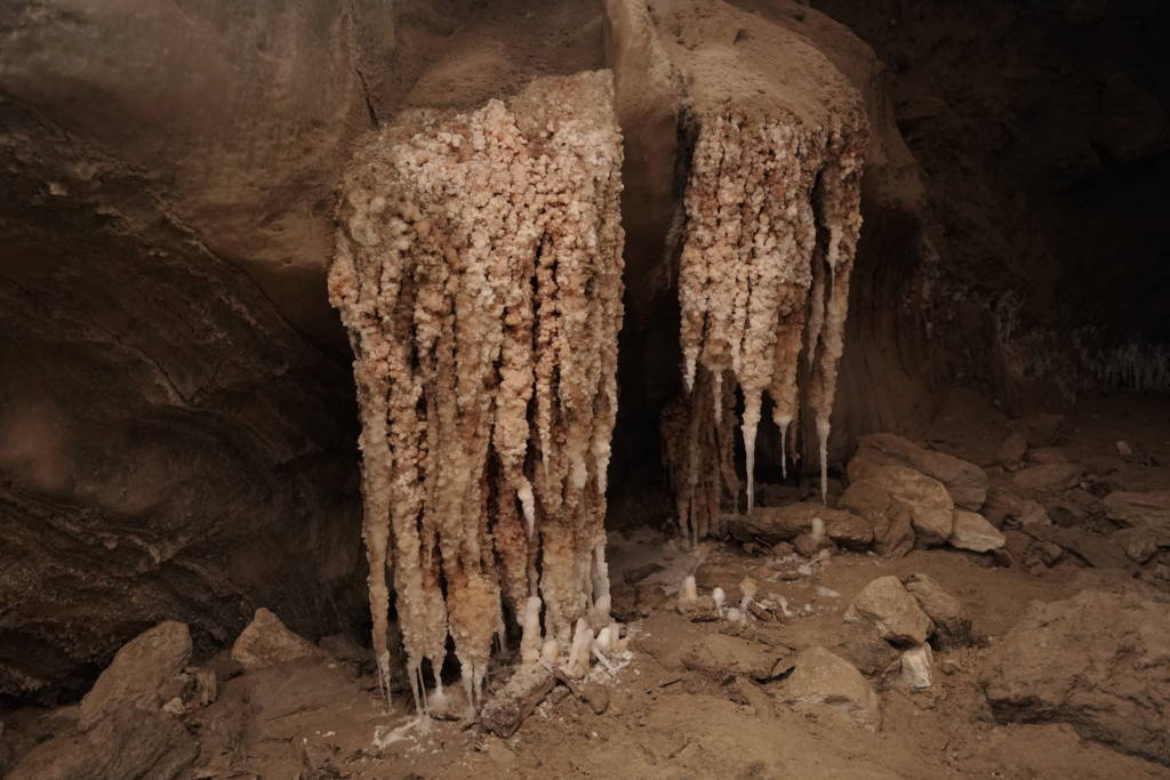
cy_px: 390
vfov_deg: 53.1
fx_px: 780
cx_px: 585
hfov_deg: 73.7
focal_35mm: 24
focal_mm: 24
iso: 3200
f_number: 2.8
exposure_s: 1/60
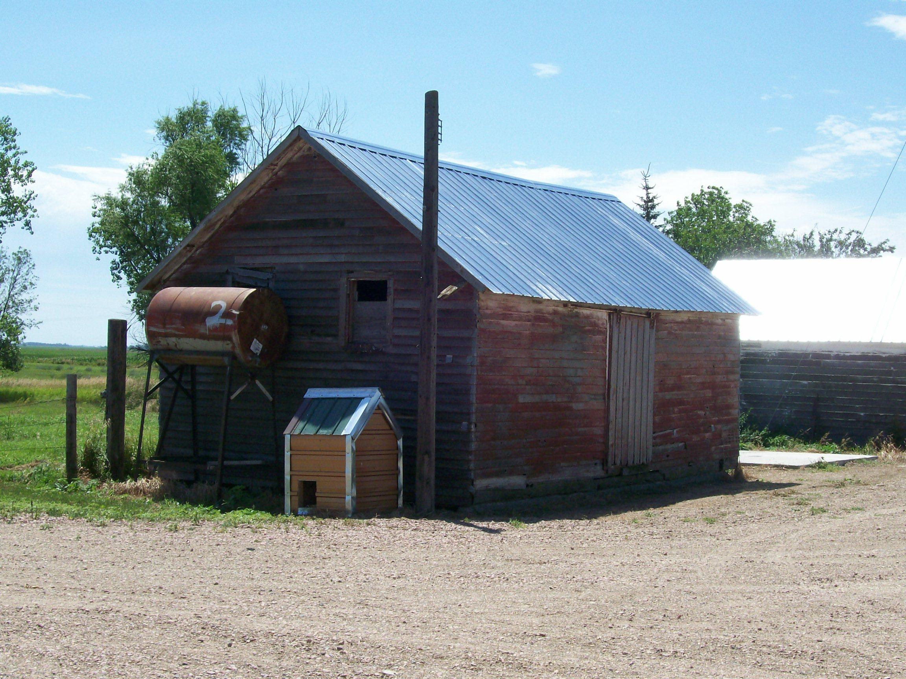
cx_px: 453
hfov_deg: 34.3
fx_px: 1466
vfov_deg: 26.1
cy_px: 340
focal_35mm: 56
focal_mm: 9.4
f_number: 6
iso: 80
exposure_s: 1/431
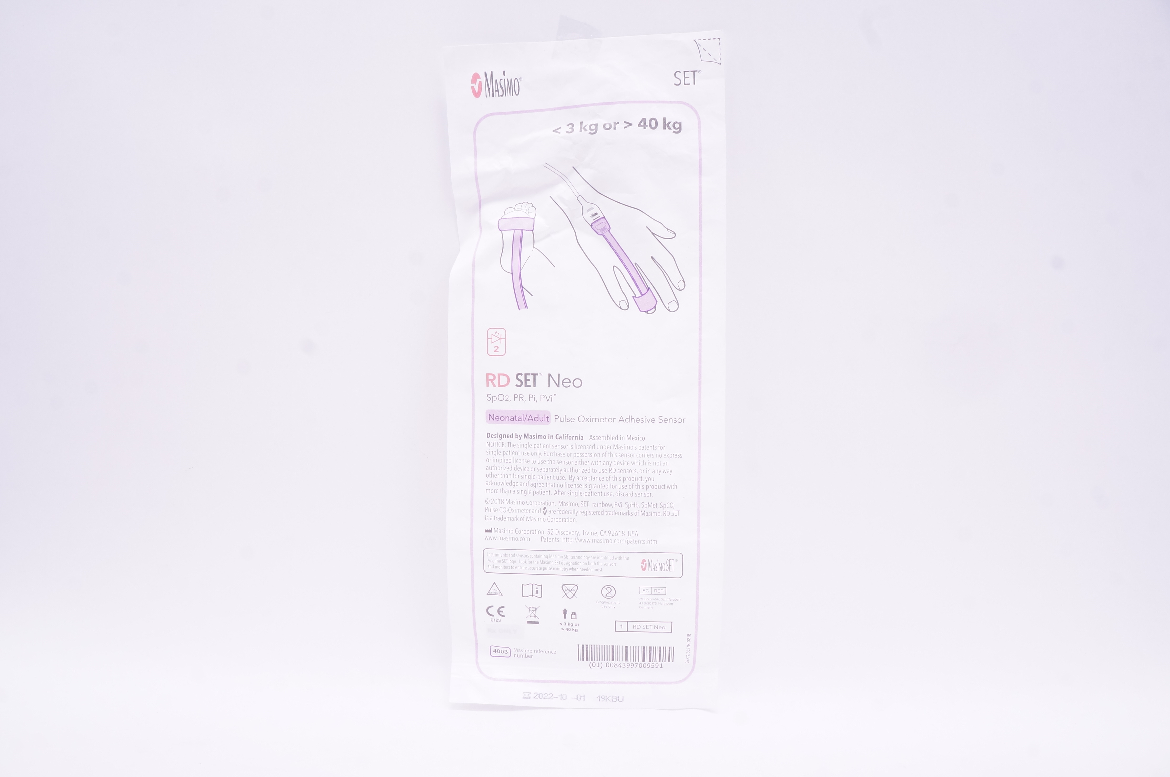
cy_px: 388
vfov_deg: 47.8
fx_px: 877
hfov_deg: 67.4
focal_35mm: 27
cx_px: 585
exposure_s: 1/25
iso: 800
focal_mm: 18
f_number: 13
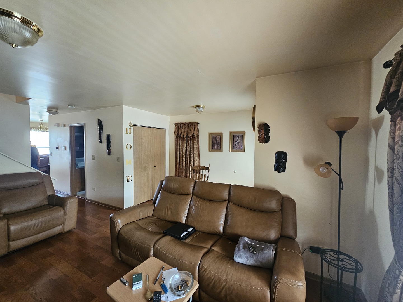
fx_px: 151
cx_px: 202
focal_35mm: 13
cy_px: 151
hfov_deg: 106.2
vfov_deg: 89.9
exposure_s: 1/60
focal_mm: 2.2
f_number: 2.2
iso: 400
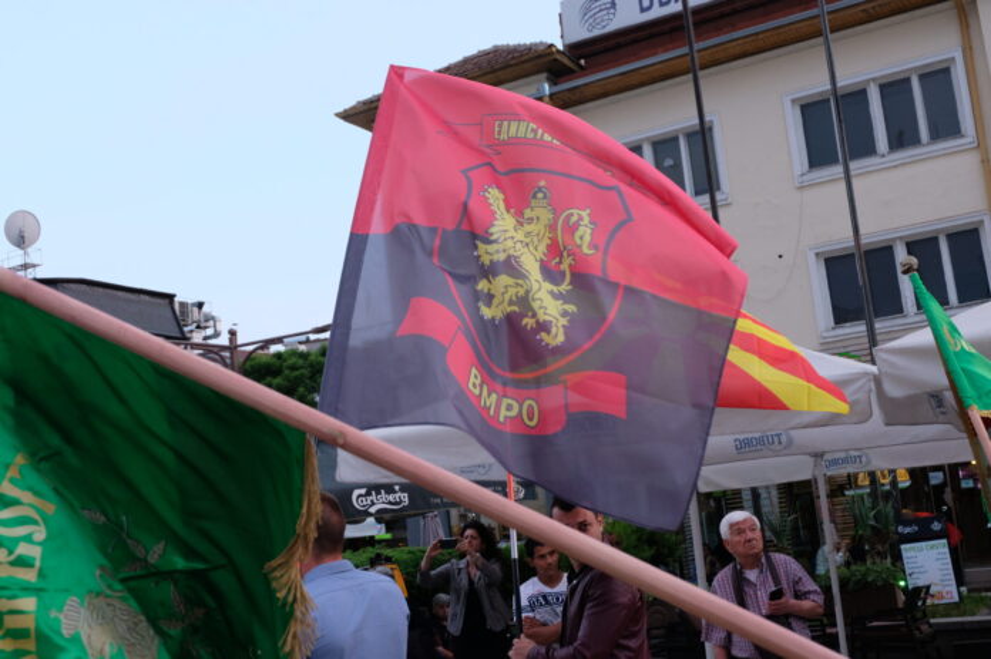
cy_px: 330
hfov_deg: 44.5
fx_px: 1210
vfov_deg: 30.5
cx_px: 496
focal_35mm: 44
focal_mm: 29.5
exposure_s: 1/125
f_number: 4.7
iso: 1250
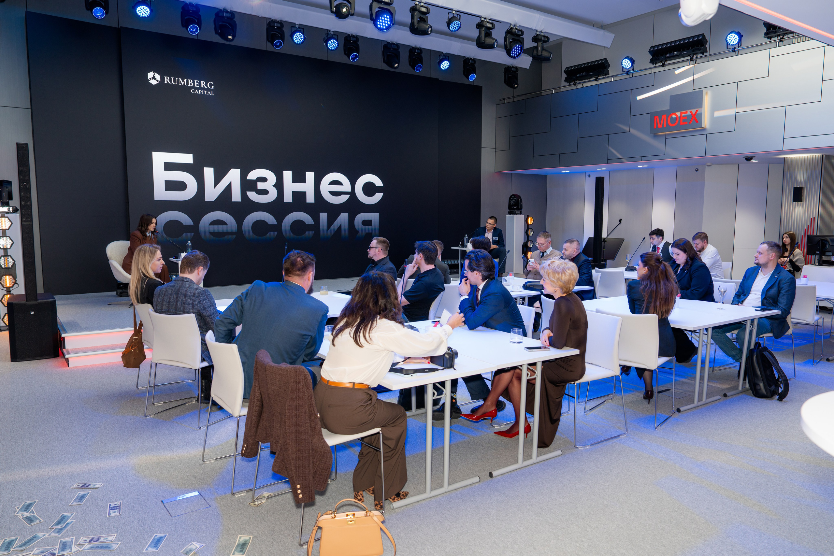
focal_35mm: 26
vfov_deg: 49.5
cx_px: 436
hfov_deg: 69.3
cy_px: 283
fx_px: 603
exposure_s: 1/125
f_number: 3.5
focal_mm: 24
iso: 320
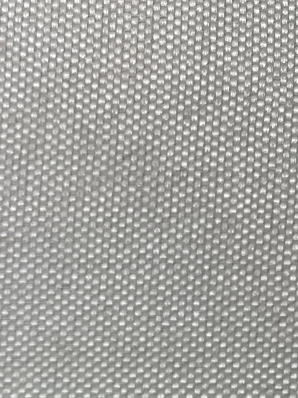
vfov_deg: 21.0
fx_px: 907
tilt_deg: -88.7
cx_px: -62
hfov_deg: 17.7
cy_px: 594
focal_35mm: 79
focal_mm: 4.2
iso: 40
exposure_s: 1/120
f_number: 1.6
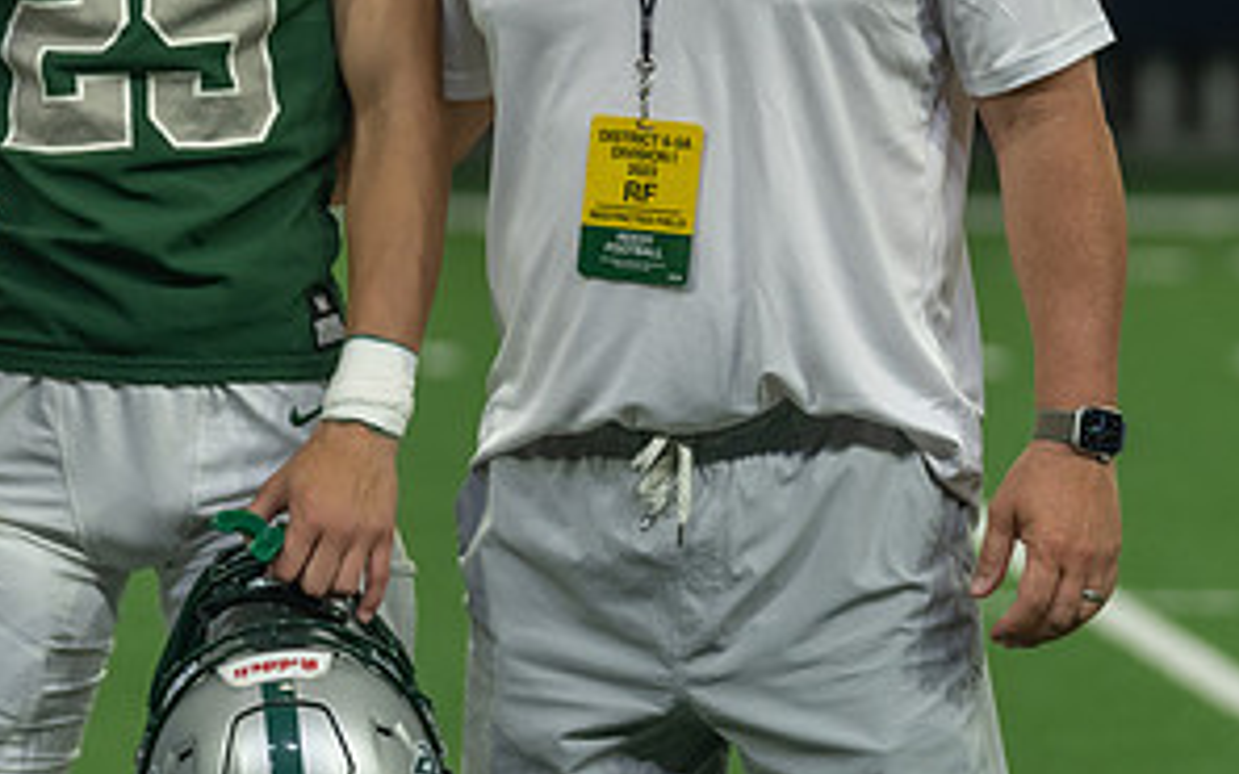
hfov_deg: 7.3
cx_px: 283
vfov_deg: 4.6
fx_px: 9691
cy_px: -14
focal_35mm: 287
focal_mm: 116
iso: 1000
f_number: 2.8
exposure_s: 1/320
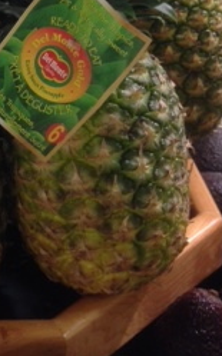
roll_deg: +4.1
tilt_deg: -9.5
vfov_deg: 21.7
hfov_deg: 13.9
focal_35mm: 90
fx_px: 874
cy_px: -49
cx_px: -73
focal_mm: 4.12
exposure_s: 1/20
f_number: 2.4
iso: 64
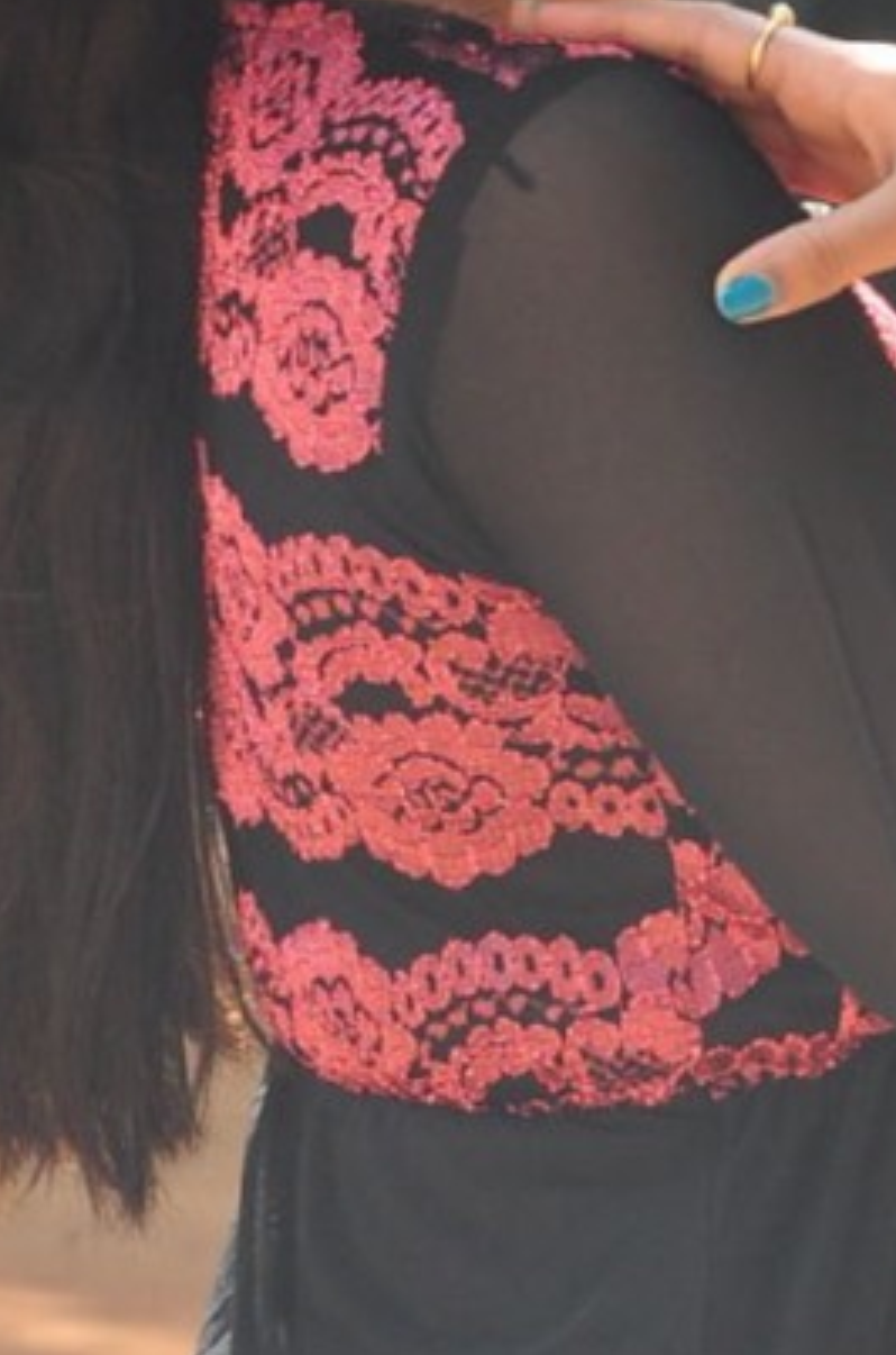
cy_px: 1434
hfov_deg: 3.9
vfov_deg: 5.9
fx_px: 13096
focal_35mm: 349
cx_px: 731
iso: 320
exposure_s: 1/125
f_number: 8
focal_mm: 62
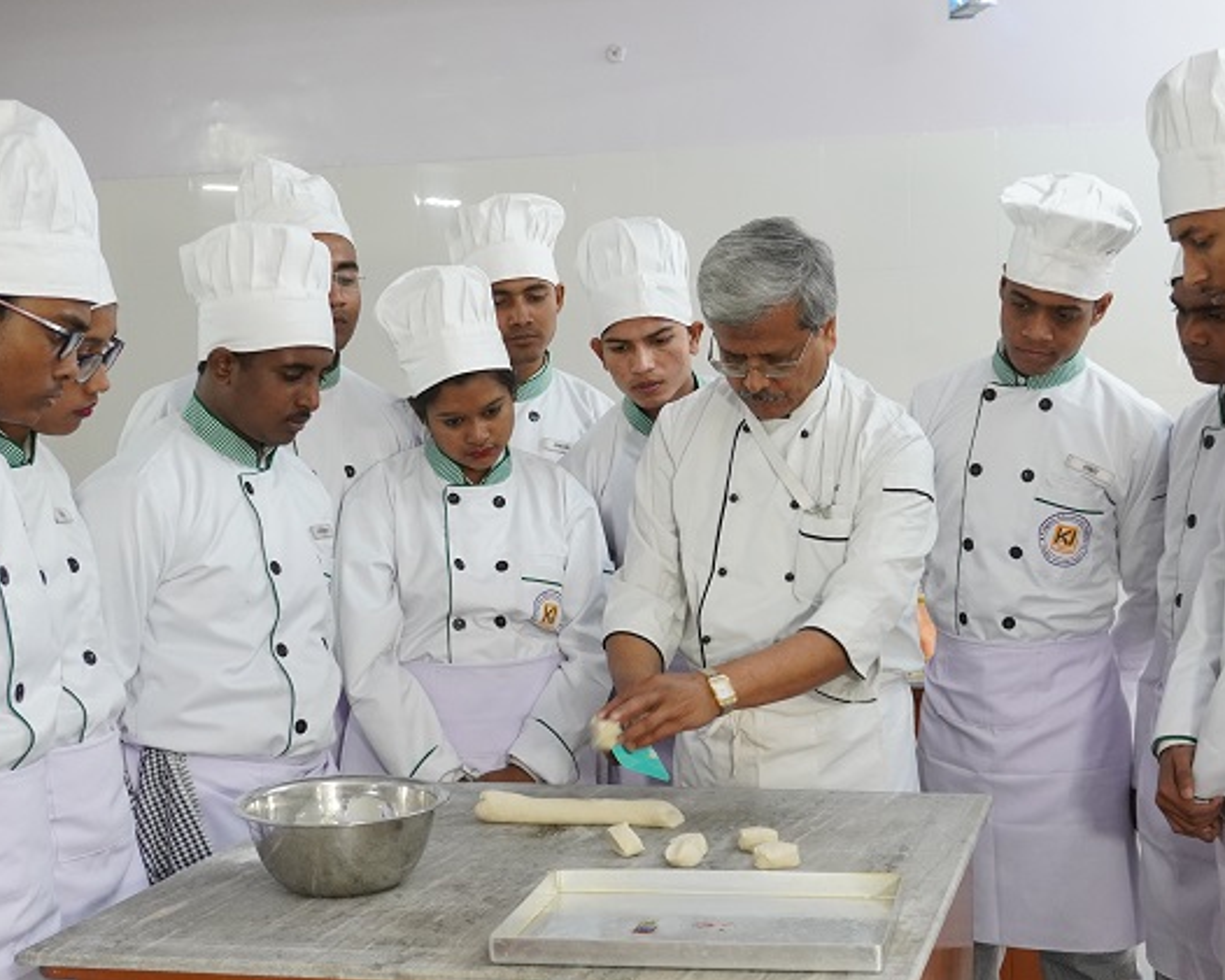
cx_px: 701
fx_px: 1922
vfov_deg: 28.6
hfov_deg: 35.3
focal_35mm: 53
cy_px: 573
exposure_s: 1/125
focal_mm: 22
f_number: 4.5
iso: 1250
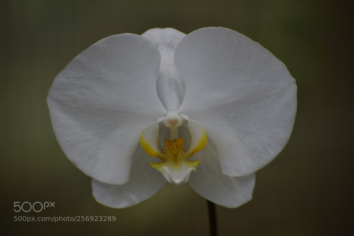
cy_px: 118
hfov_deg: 6.2
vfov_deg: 4.2
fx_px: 3244
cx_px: 177
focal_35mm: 330
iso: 200
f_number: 5.6
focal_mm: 220
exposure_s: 1/400
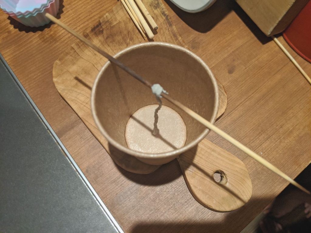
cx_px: 156
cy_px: 116
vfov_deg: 51.4
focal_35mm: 27
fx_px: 243
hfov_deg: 65.3
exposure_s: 1/30
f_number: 1.8
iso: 338
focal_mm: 4.44
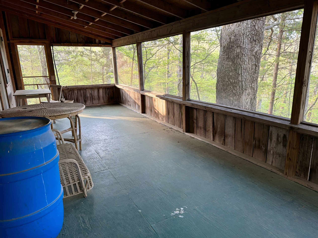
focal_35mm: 24
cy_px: 119
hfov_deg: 71.6
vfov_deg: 56.8
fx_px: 220
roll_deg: +1.4
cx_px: 159
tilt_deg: -14.9
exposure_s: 1/121
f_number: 1.78
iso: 200
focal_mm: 6.76
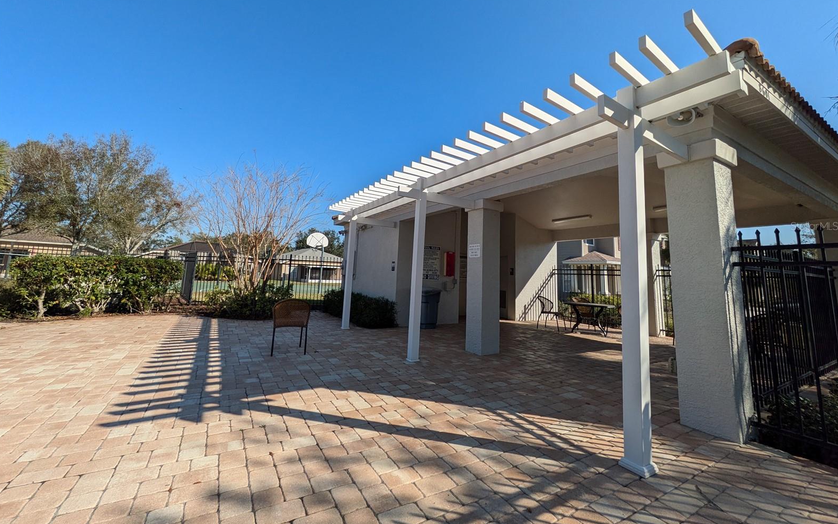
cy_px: 226
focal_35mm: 15
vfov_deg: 74.4
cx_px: 417
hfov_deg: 101.5
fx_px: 343
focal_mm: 1.83
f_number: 2.2
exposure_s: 1/2049
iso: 45
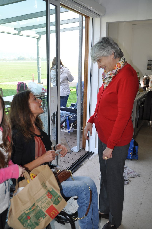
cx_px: 76
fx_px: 210
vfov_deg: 57.3
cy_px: 114
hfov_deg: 39.9
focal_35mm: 33
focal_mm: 22
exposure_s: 1/200
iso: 360
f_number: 3.8
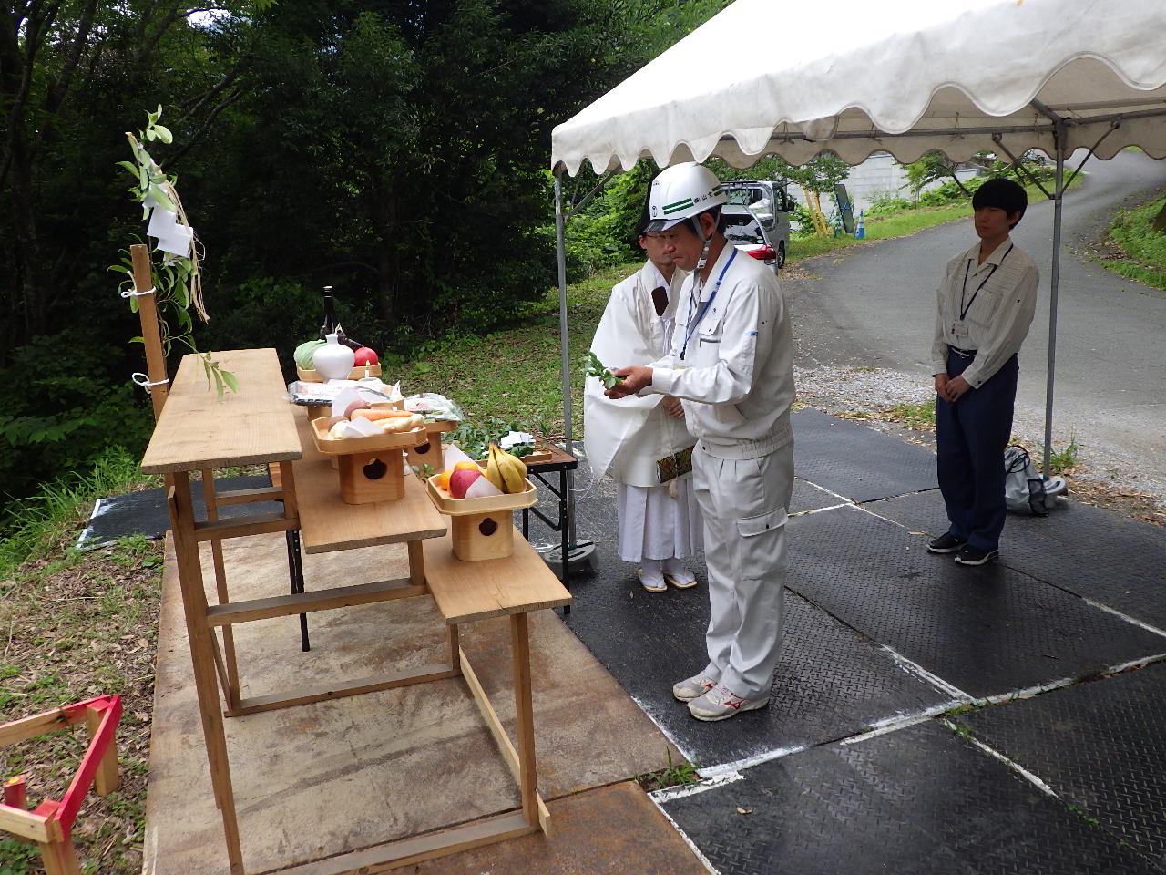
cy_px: 438
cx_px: 583
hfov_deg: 63.4
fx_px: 943
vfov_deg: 49.7
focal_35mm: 28
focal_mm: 5
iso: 125
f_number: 4.2
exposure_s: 1/250
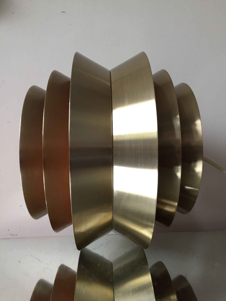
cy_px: 150
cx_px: 113
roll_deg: +0.3
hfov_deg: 48.2
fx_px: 252
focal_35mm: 29
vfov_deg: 61.7
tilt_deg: +5.2
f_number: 2.2
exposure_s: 1/33
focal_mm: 4.15
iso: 64
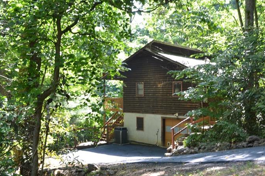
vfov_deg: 32.5
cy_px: 109
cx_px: 180
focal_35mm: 41
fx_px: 302
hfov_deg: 46.6
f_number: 5.6
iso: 400
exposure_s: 1/50
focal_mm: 18
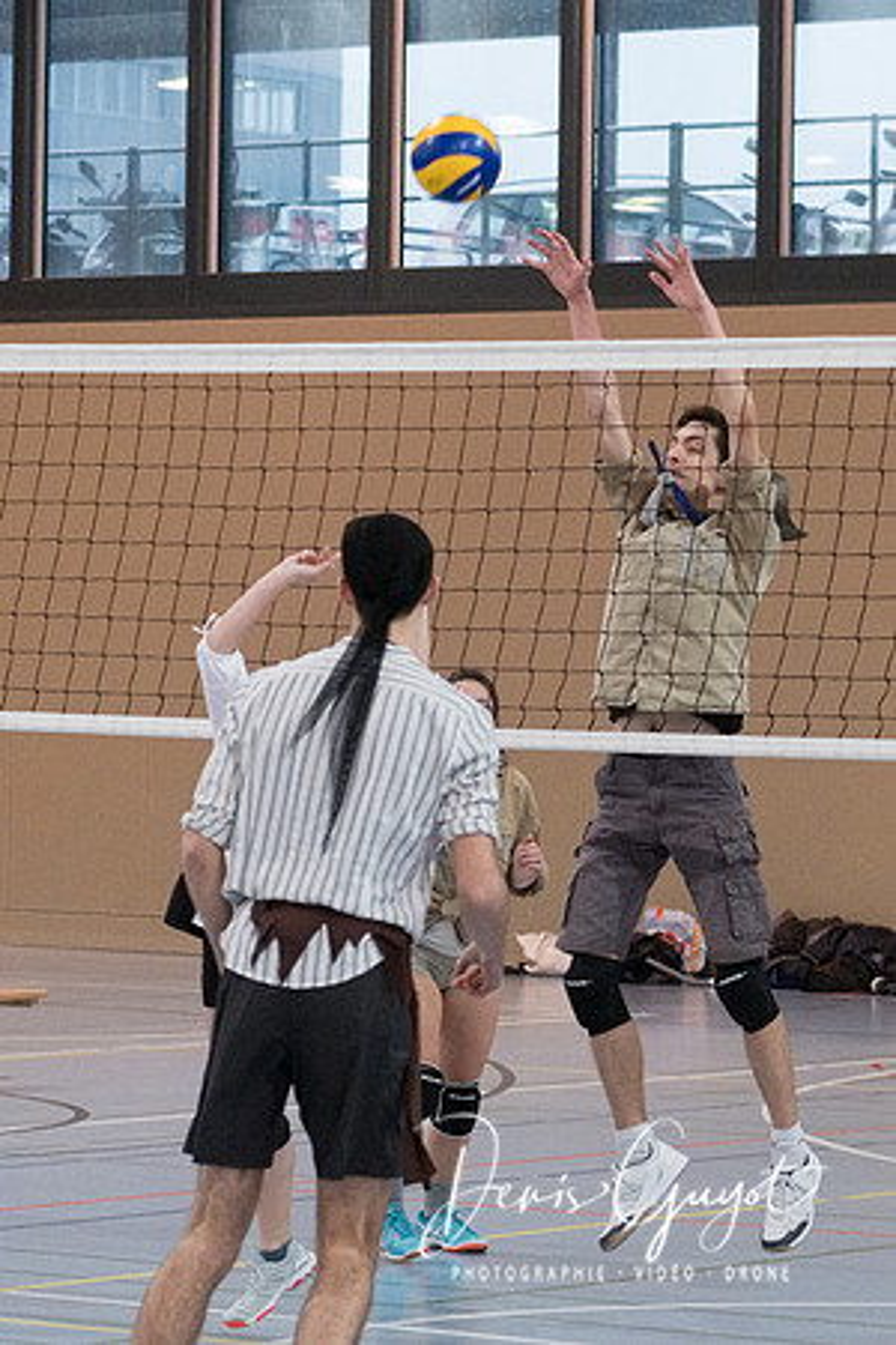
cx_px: 405
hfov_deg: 10.6
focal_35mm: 129
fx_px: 4808
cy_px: 583
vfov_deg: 15.9
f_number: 2.8
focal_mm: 50
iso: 6400
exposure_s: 1/400
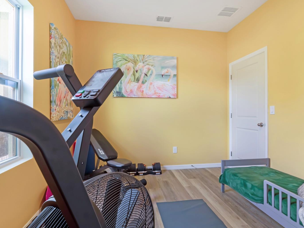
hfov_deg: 85.9
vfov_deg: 69.9
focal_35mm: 19
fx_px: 163
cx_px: 163
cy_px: 113
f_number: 9
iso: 250
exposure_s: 1/80
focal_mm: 11
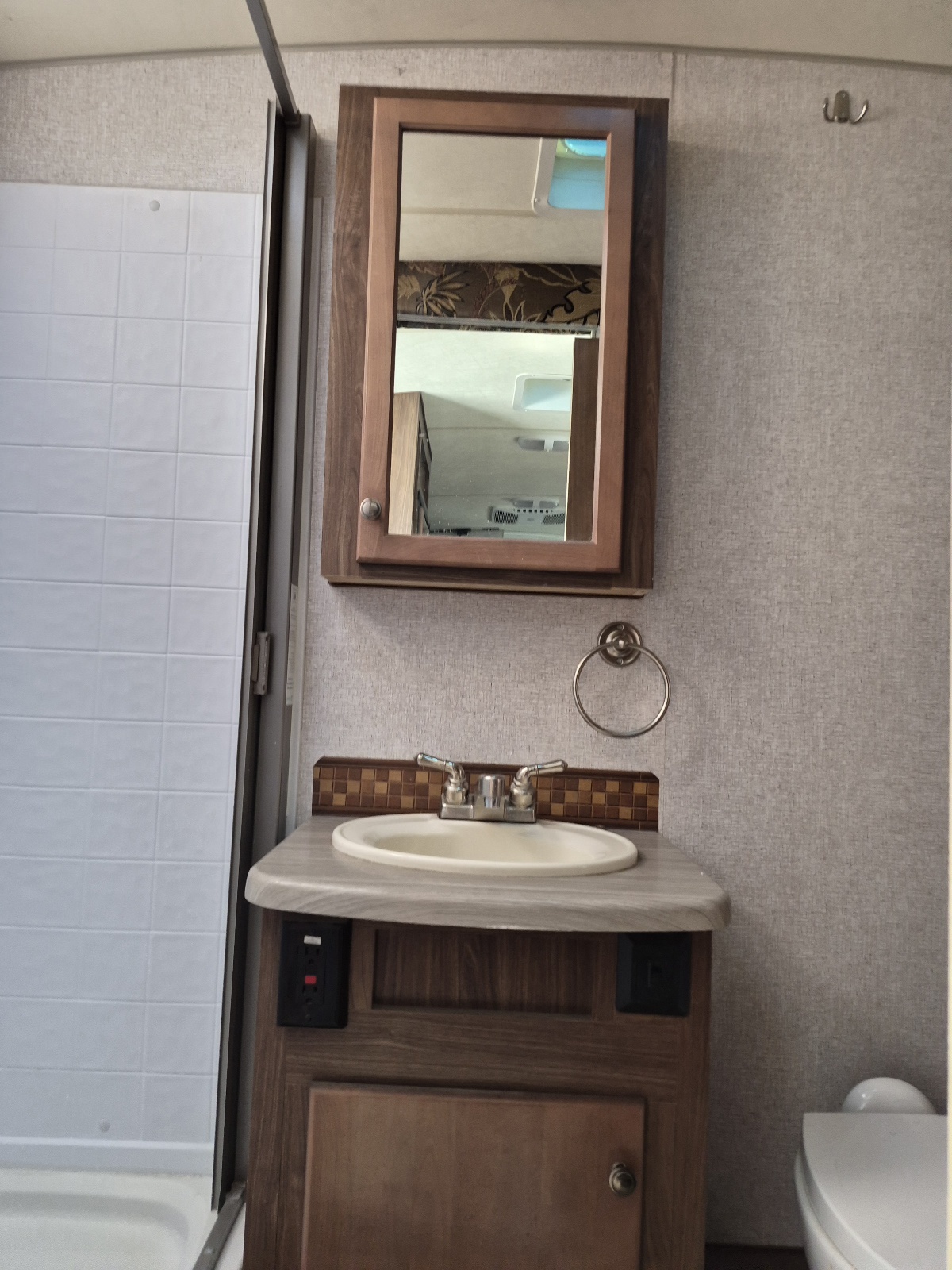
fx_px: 843
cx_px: 476
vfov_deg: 73.9
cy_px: 635
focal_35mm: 23
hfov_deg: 58.9
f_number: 1.8
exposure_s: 1/120
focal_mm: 5.4
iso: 200
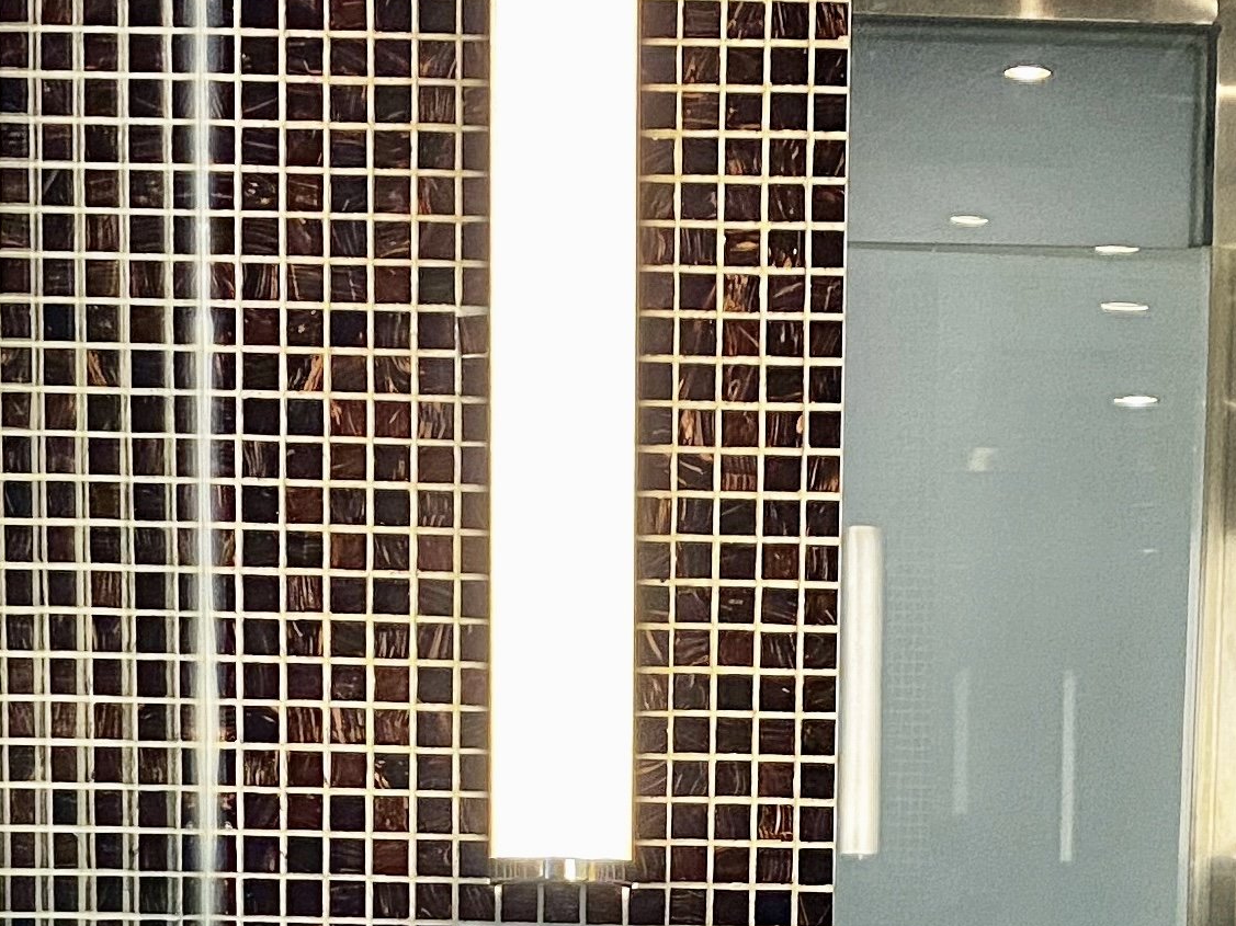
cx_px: 782
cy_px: 1157
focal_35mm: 93
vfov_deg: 15.2
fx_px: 3320
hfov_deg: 21.0
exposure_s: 1/50
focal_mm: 4.25
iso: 250
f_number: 1.8
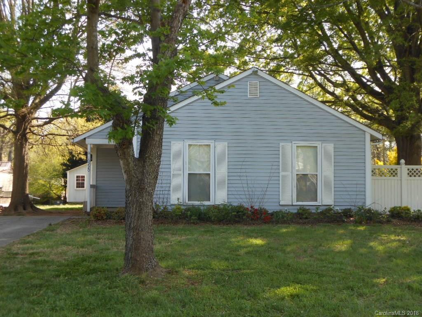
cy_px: 158
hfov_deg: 43.9
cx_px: 211
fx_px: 524
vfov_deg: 33.6
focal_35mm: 43
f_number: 3.8
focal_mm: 7.7
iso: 80
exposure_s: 1/125
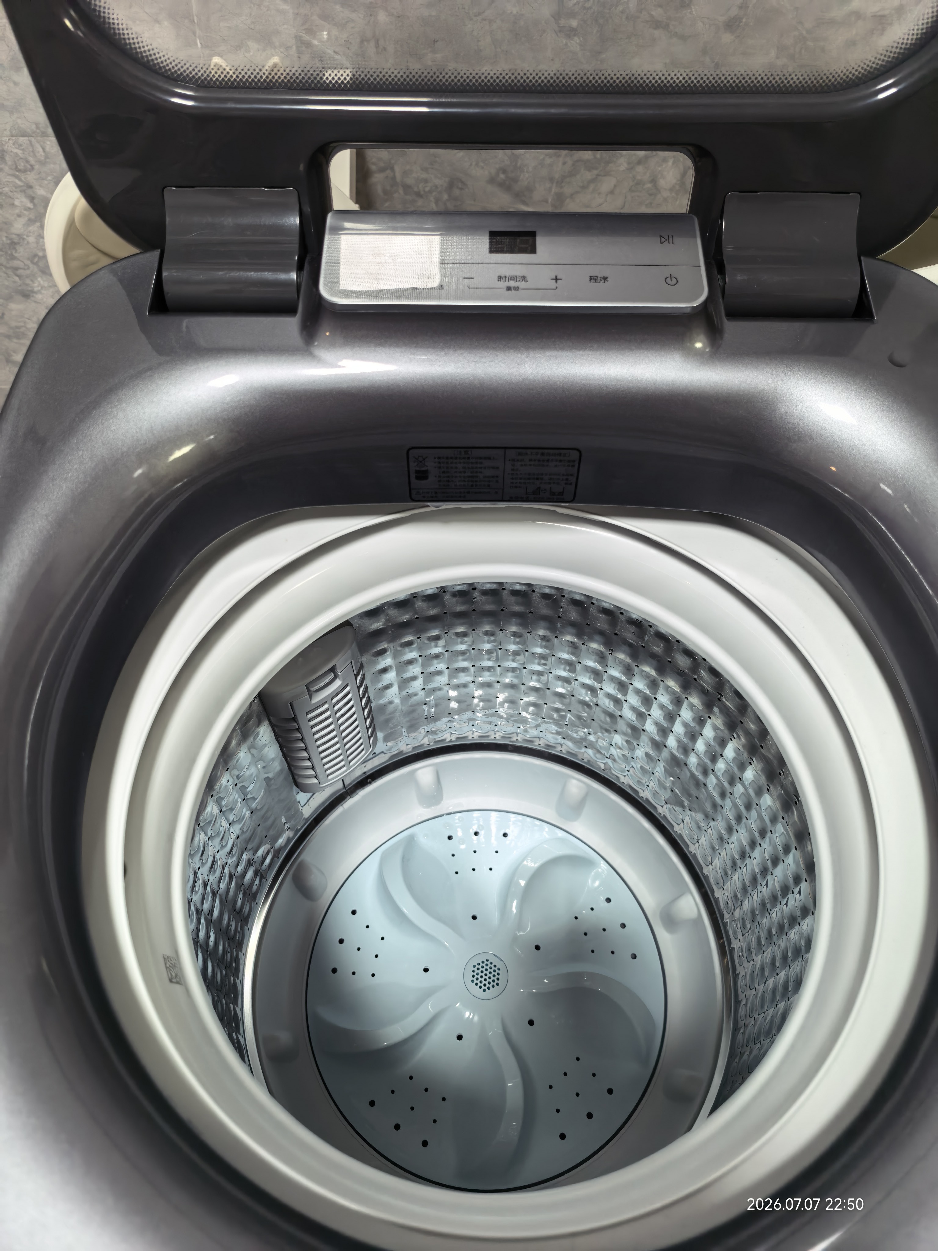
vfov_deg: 71.6
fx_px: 867
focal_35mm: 24
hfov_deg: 56.8
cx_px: 469
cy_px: 626
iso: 125
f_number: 2
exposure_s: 1/50
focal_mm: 6.98
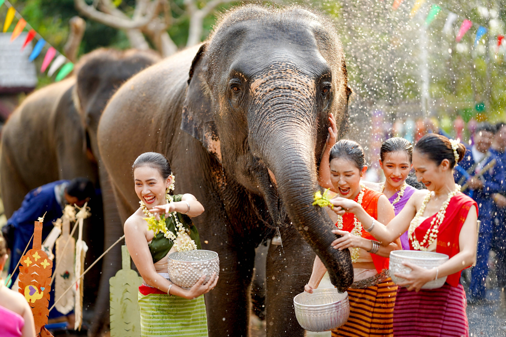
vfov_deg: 16.1
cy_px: 168
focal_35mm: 85
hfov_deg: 23.9
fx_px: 1195
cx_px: 253
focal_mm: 85
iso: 125
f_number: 1.4
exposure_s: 1/1250
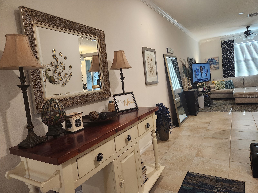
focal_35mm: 23
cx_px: 129
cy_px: 96
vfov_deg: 58.9
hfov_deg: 73.9
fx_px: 171
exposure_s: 1/120
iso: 640
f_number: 1.8
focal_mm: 5.4
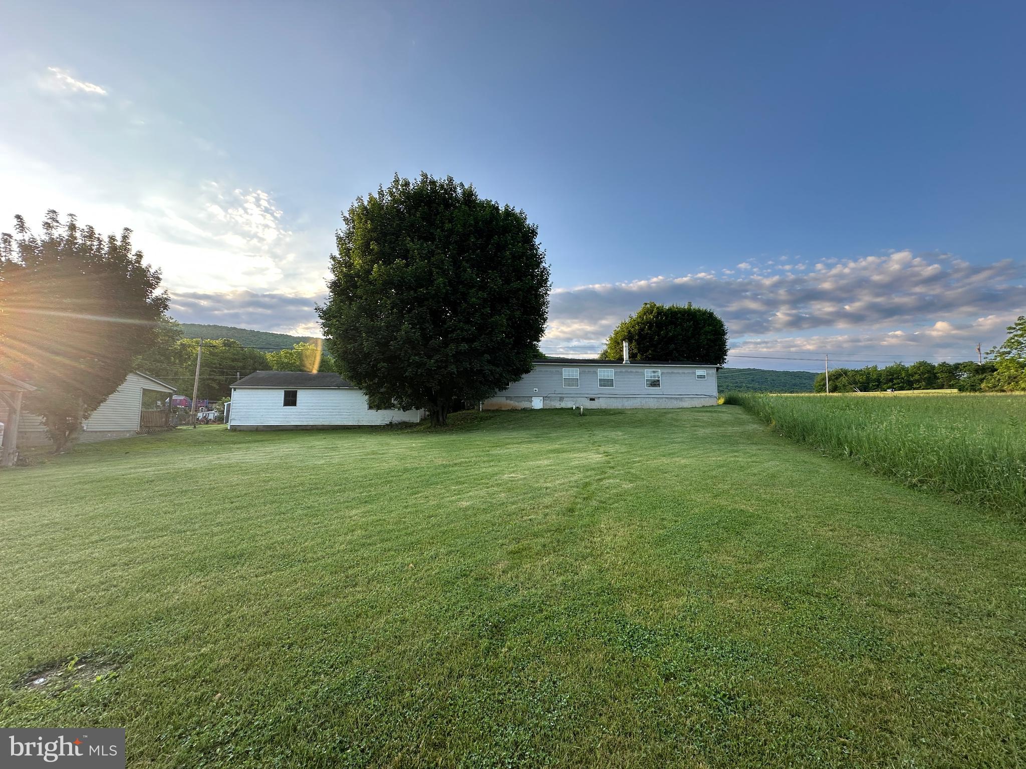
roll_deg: +0.4
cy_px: 384
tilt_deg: +5.8
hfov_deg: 102.1
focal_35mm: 14
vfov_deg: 85.7
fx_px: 415
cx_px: 513
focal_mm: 2.22
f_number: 2.2
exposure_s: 1/277
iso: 40
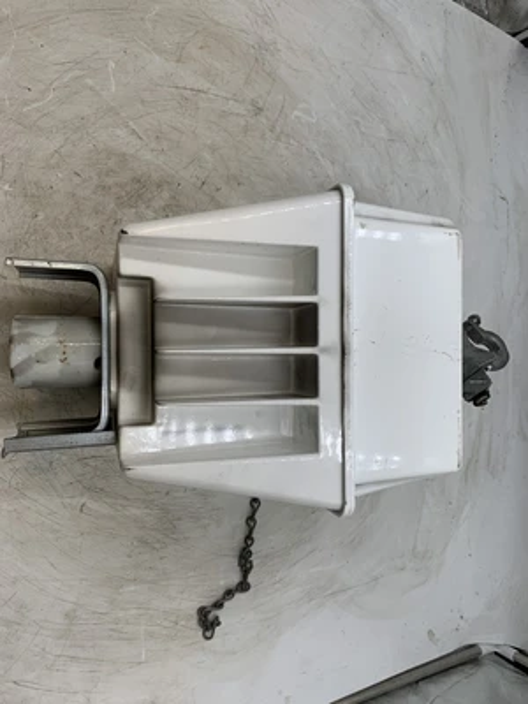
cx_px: 264
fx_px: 529
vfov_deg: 67.3
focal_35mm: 26
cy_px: 352
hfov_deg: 53.1
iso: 25
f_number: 1.8
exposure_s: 1/122
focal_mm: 4.25
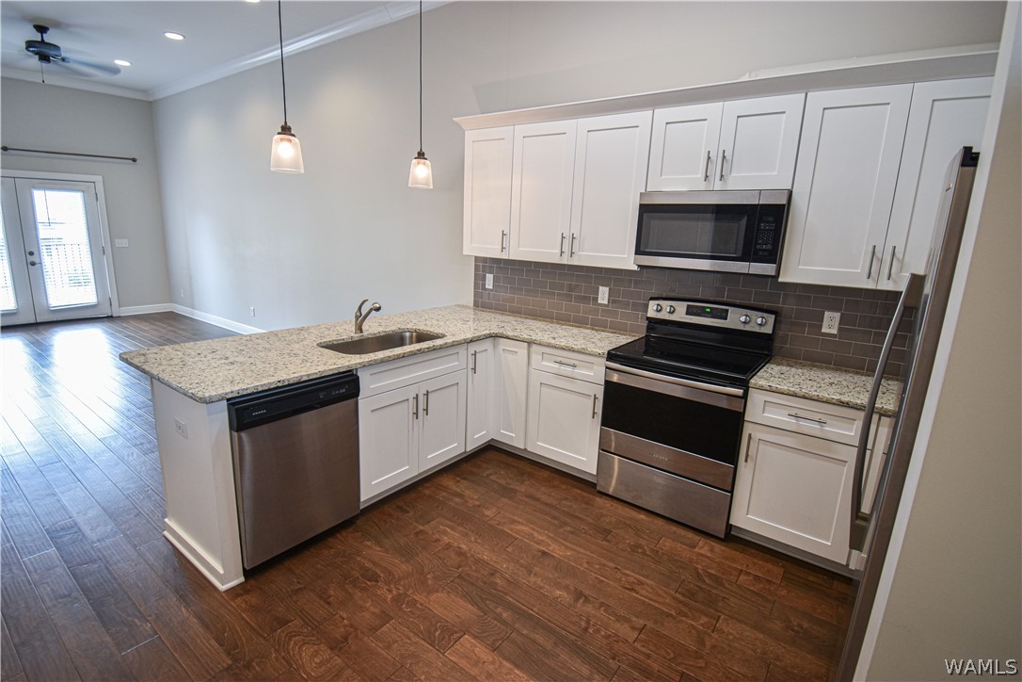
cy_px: 341
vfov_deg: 72.1
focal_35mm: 16
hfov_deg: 95.0
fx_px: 468
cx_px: 511
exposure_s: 1/20
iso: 160
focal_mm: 11
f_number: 4.8
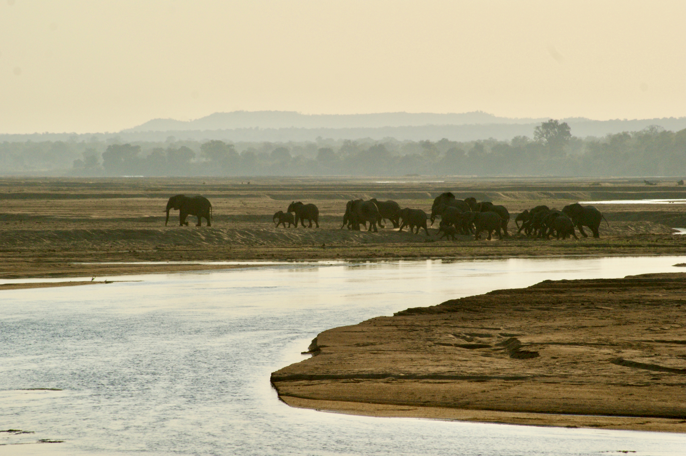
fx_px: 5713
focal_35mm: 300
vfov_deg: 4.6
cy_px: 228
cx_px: 343
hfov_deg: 6.9
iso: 400
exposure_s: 1/800
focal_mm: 200
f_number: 13
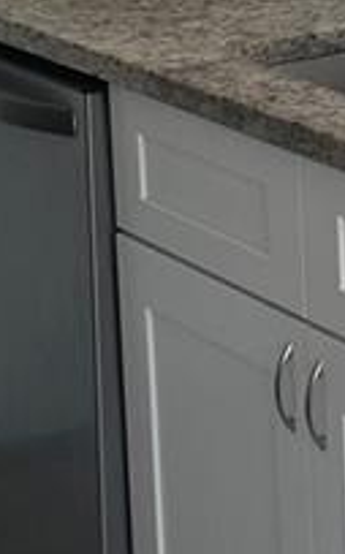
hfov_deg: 8.4
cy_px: -27
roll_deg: +0.3
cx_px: 644
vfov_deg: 13.7
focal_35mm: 150
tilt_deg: -9.2
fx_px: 2263
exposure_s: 1/279
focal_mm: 6.86
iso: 80
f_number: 1.78
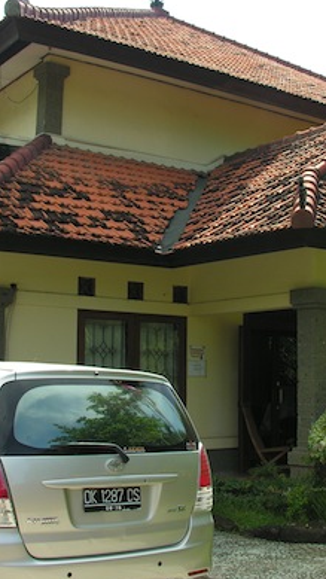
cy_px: 289
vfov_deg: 39.9
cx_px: 179
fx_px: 799
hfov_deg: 23.1
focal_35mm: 52
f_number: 2.8
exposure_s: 1/500
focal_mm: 8.9
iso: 50
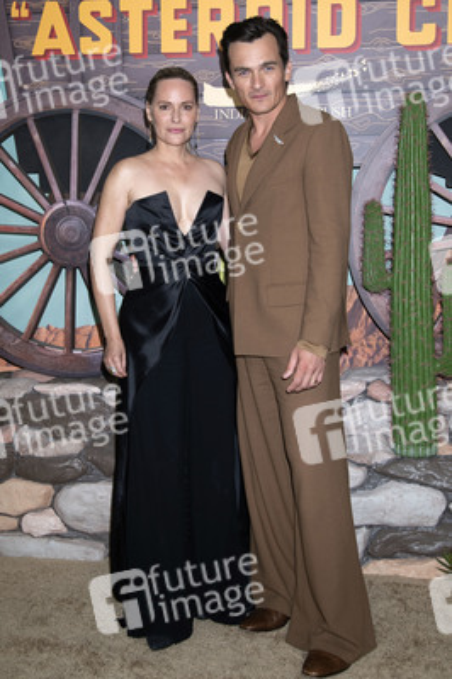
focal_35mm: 38
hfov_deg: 35.0
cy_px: 340
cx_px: 226
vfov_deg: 50.7
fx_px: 717
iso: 400
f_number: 5.6
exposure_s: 1/200
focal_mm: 38
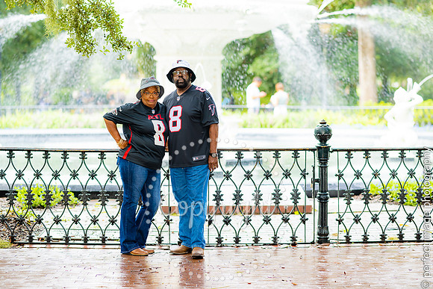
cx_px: 216
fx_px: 1304
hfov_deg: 18.9
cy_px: 144
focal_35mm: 108
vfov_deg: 12.6
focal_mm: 105
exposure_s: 1/200
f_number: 2.2
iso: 100
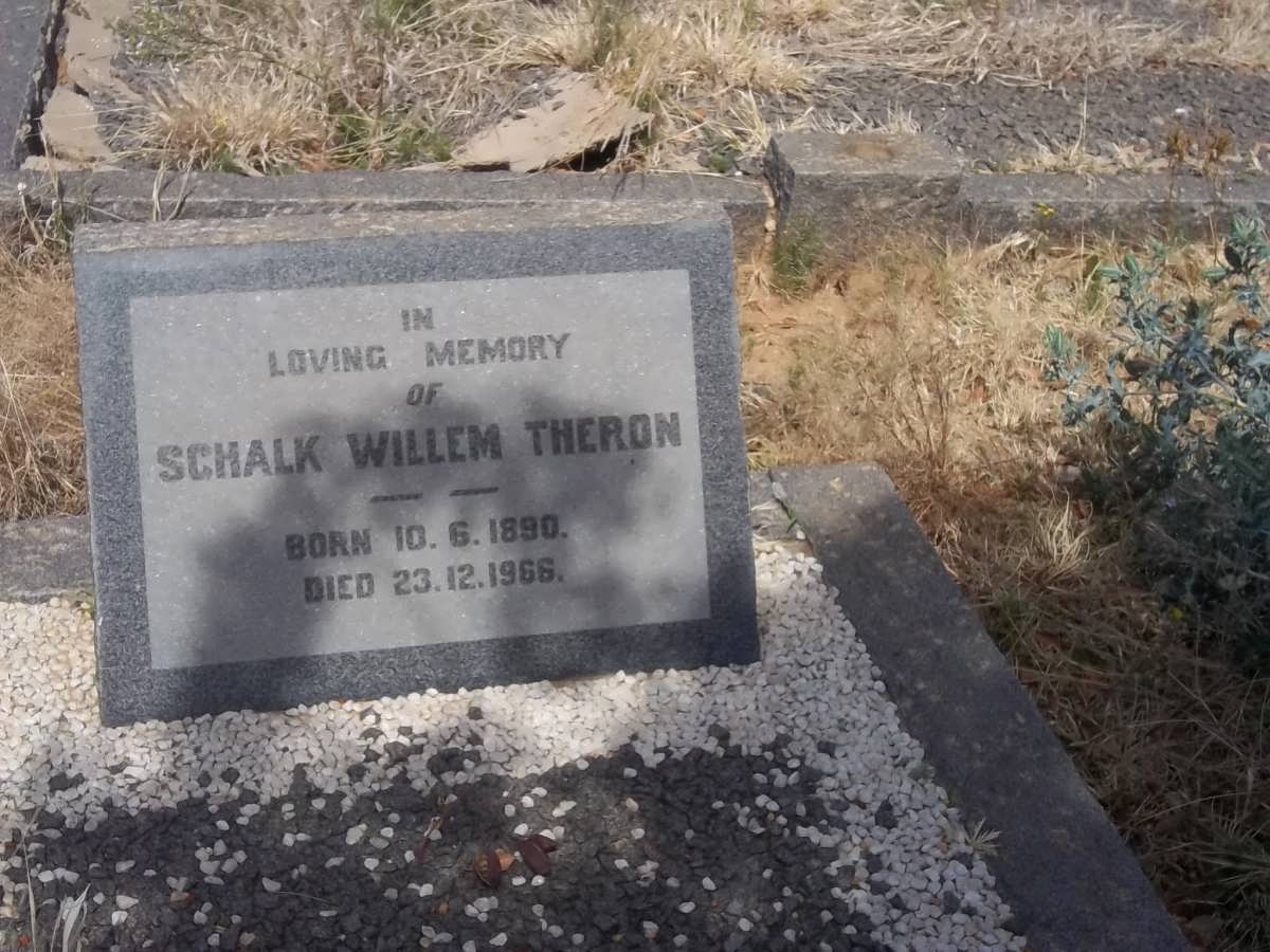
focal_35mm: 50
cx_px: 635
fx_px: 1834
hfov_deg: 38.2
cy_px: 476
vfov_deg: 29.1
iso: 80
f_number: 7
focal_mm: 8.8
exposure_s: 1/320
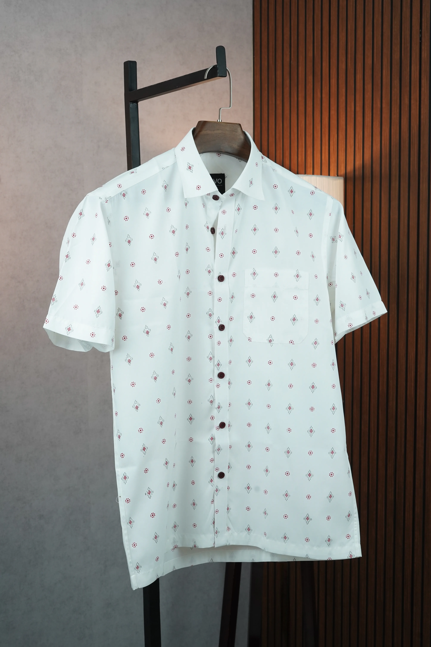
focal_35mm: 50
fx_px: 898
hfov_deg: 27.0
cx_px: 216
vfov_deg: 39.6
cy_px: 324
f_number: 8
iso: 1600
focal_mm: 50
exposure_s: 1/161
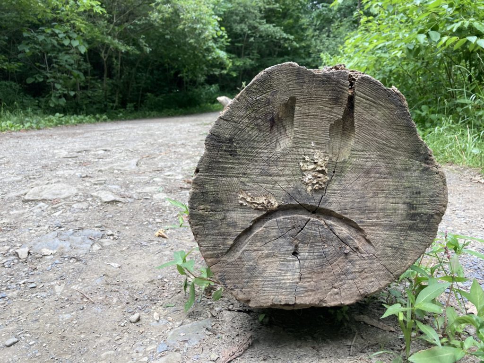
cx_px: 242
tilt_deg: -9.0
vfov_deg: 49.7
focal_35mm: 28
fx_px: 391
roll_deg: +2.3
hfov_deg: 63.4
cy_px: 182
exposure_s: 1/121
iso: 25
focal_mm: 3.99
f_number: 1.8
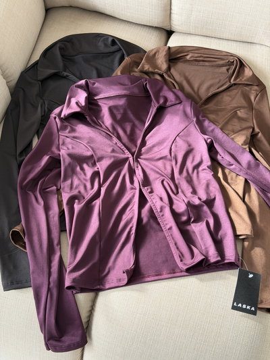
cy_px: 180
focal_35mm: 48
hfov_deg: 30.3
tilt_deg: -57.2
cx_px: 135
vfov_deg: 39.6
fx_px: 499
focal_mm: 6.76
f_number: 1.78
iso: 160
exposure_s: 1/60
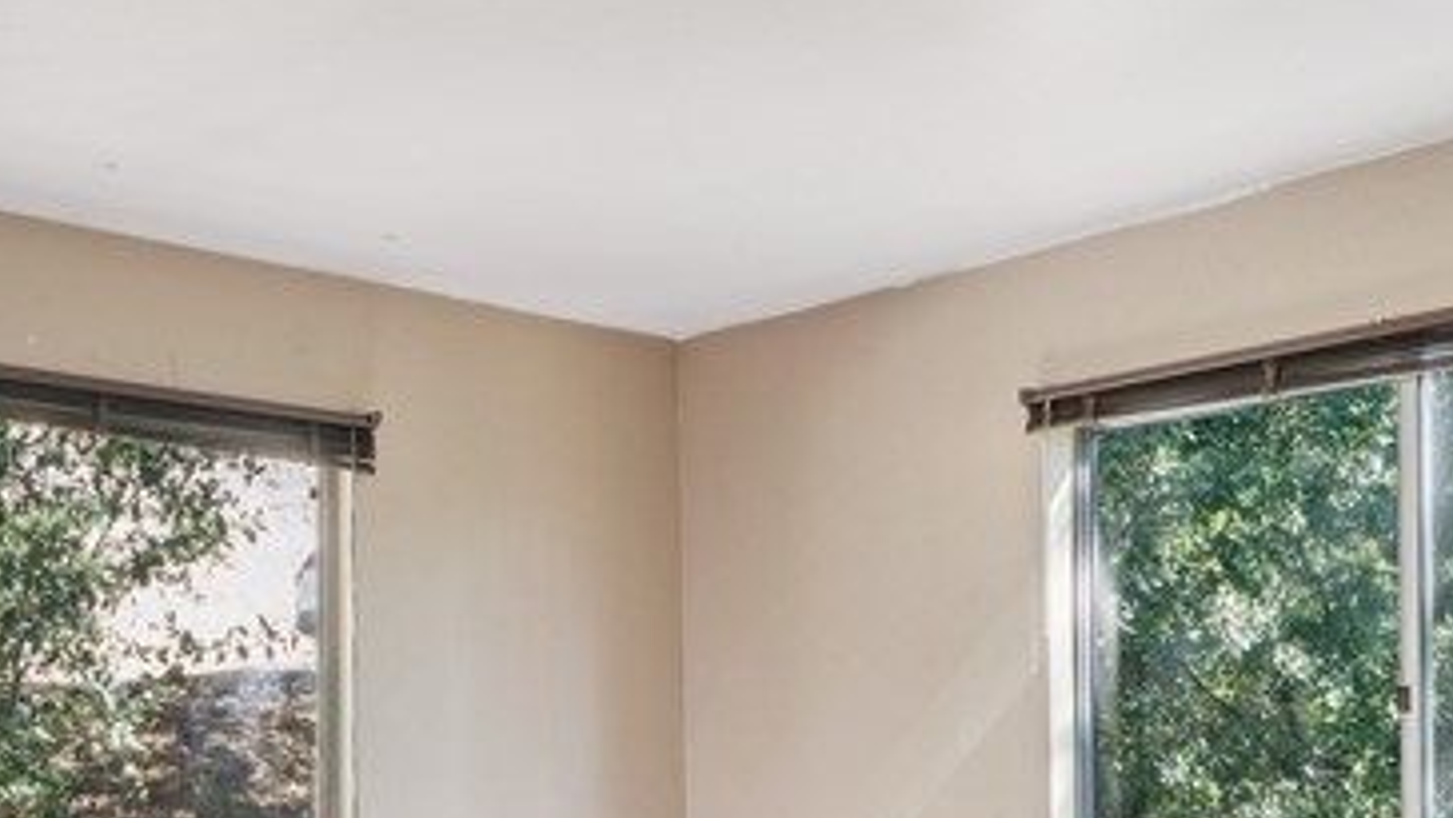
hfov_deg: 40.1
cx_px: 533
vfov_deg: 22.4
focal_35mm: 51
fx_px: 1975
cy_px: 844
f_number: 13
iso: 100
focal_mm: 16.4
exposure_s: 1/1.25
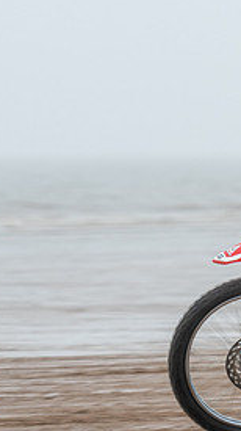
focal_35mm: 417
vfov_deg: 5.2
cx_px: 389
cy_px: 221
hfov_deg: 2.9
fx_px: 4753
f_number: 4
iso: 200
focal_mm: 116
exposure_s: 1/320
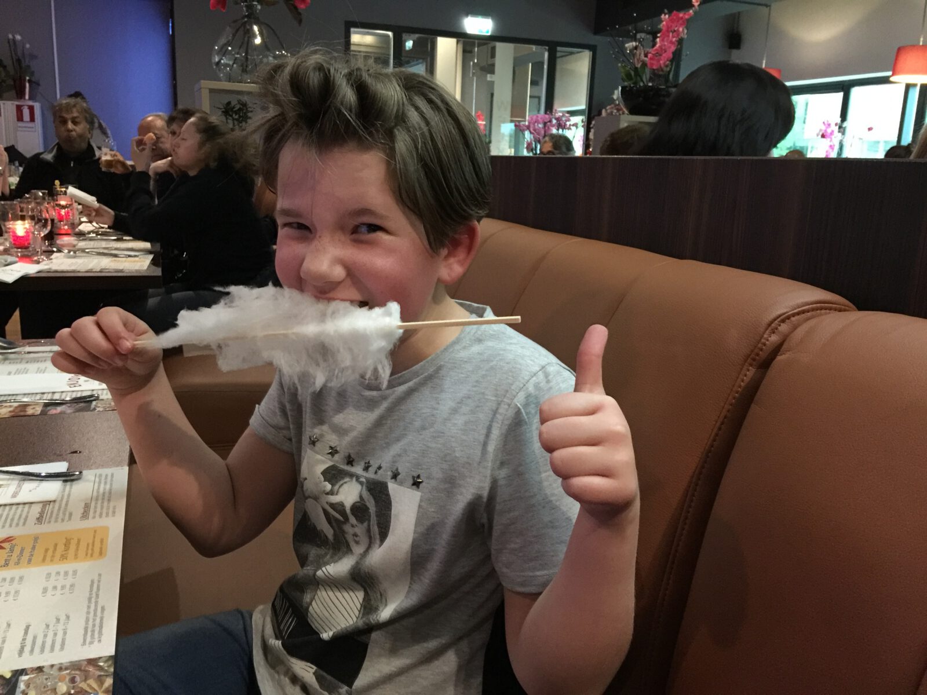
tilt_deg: -13.0
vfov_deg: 48.2
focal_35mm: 29
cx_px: 464
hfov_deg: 61.7
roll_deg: -2.8
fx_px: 777
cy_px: 348
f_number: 2.2
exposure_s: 1/8
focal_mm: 4.15
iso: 200
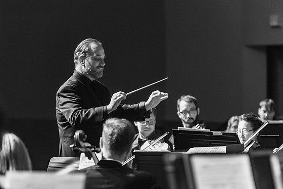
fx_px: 1455
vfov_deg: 7.4
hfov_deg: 11.1
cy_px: 94
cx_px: 142
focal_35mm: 185
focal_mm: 185
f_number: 4
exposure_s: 1/200
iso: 7200
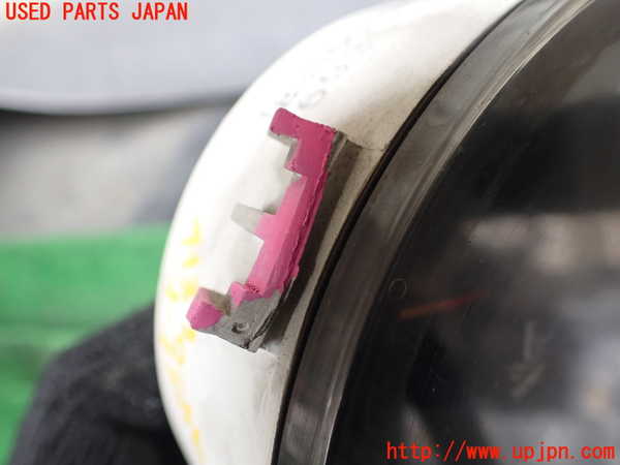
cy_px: 232
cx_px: 310
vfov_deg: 46.8
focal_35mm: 30
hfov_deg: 60.0
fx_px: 537
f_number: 2.3
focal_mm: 5.4
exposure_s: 1/125
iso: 250
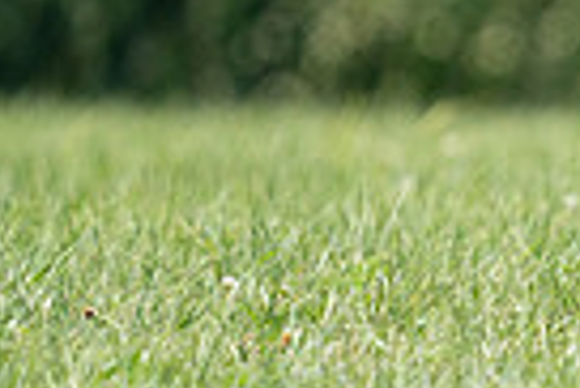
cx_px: 1130
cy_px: 62
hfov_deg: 1.1
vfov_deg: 0.7
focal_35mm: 1954
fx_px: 31514
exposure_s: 1/4000
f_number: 6.3
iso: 2000
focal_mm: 459
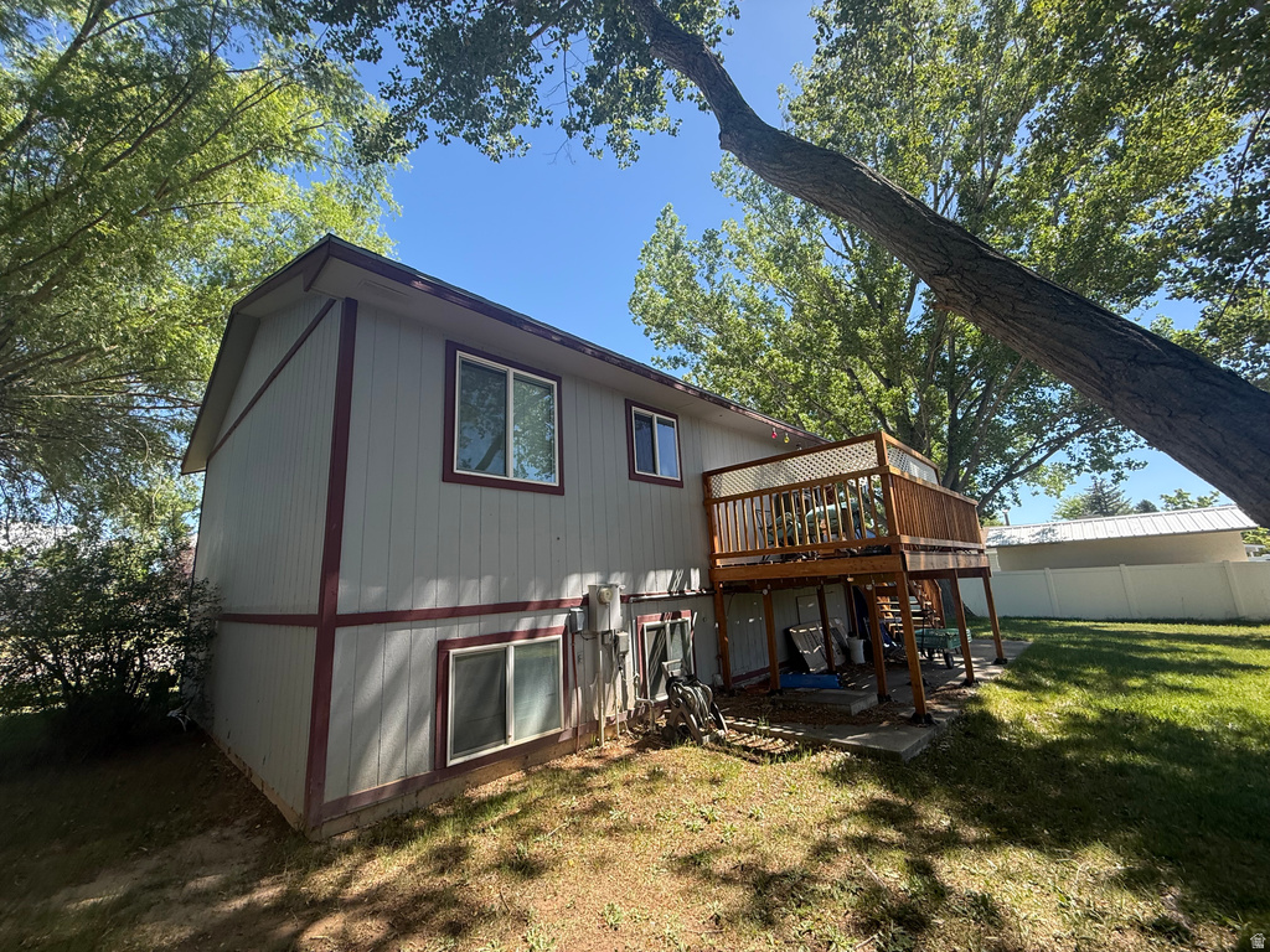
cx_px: 635
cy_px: 476
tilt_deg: +11.3
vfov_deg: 85.7
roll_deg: +1.9
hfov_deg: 102.1
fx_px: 514
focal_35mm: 14
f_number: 2.2
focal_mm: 2.22
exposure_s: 1/411
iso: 50
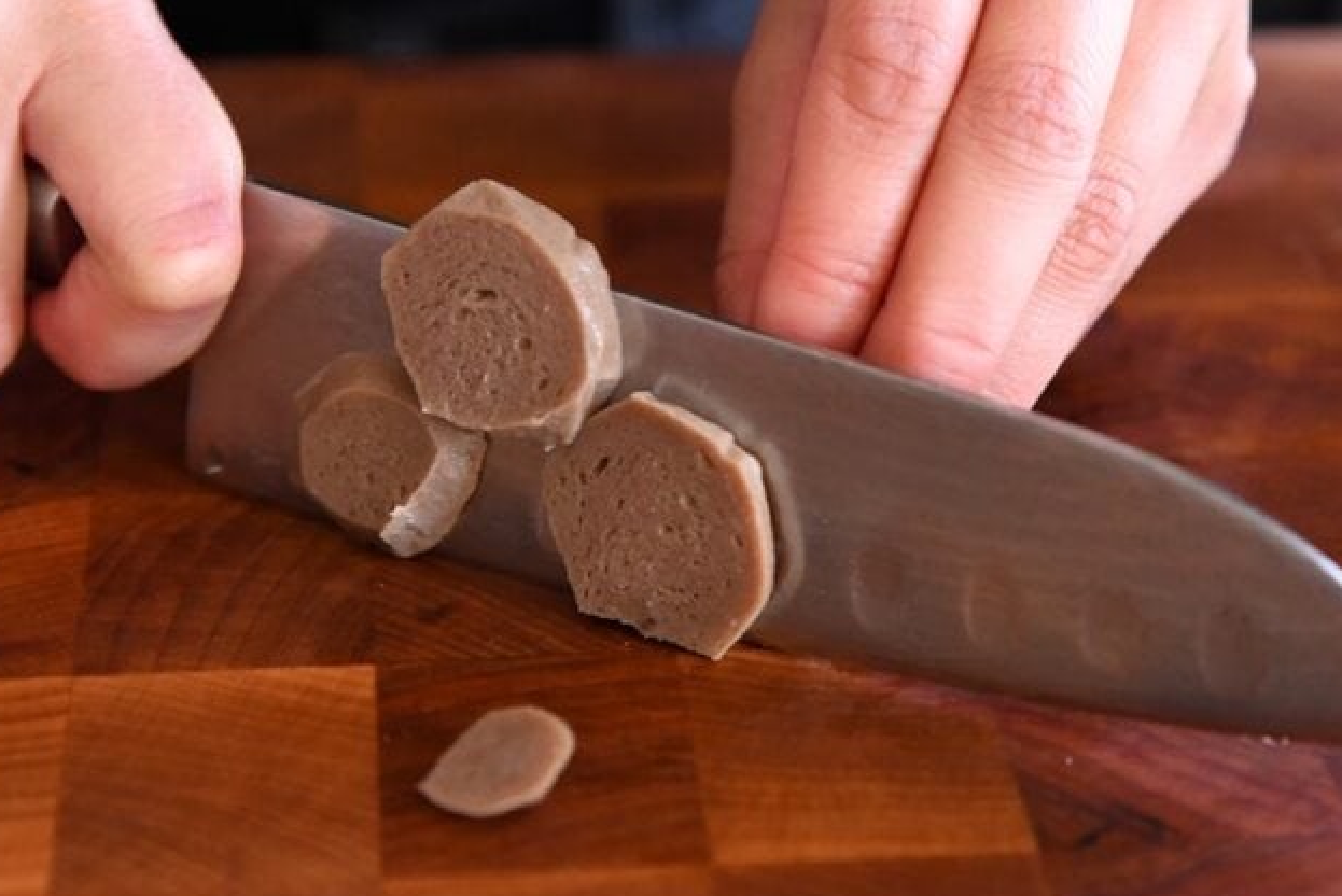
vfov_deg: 11.9
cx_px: 694
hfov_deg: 17.8
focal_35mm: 115
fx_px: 4289
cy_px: 285
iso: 3200
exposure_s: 1/160
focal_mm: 70
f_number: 4
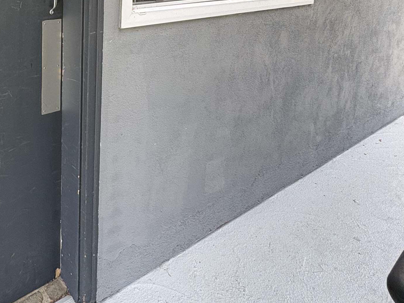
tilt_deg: -6.6
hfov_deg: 51.0
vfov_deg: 40.1
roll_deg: +0.2
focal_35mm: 31
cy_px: 2
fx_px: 362
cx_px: 33
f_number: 2.2
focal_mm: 2.22
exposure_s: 1/99
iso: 200
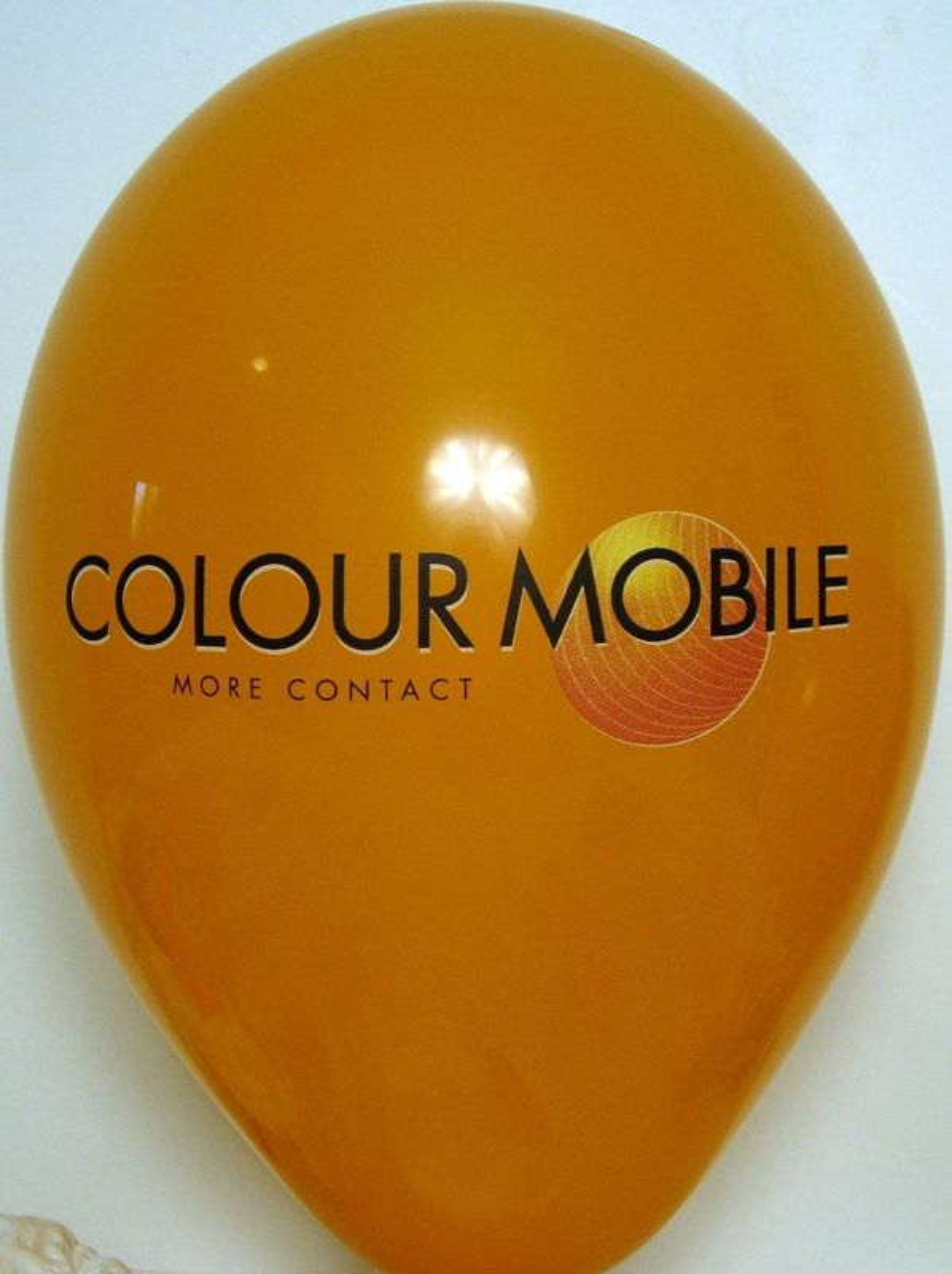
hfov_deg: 28.5
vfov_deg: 37.5
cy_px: 637
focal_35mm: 51
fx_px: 1874
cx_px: 476
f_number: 3.2
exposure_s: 1/45.2
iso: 64
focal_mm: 10.6
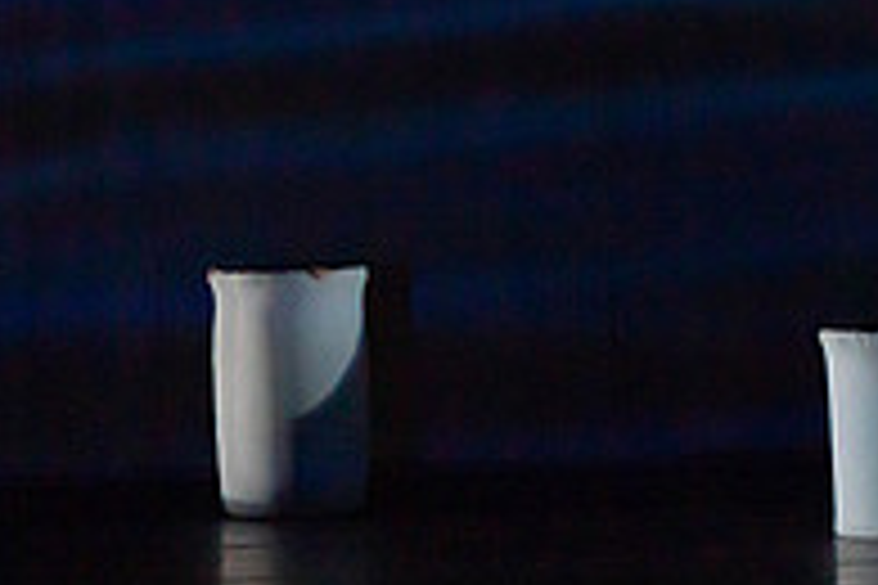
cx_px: 761
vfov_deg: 3.3
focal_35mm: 420
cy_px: 65
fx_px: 10243
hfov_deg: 4.9
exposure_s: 1/320
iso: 6400
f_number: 5
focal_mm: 141
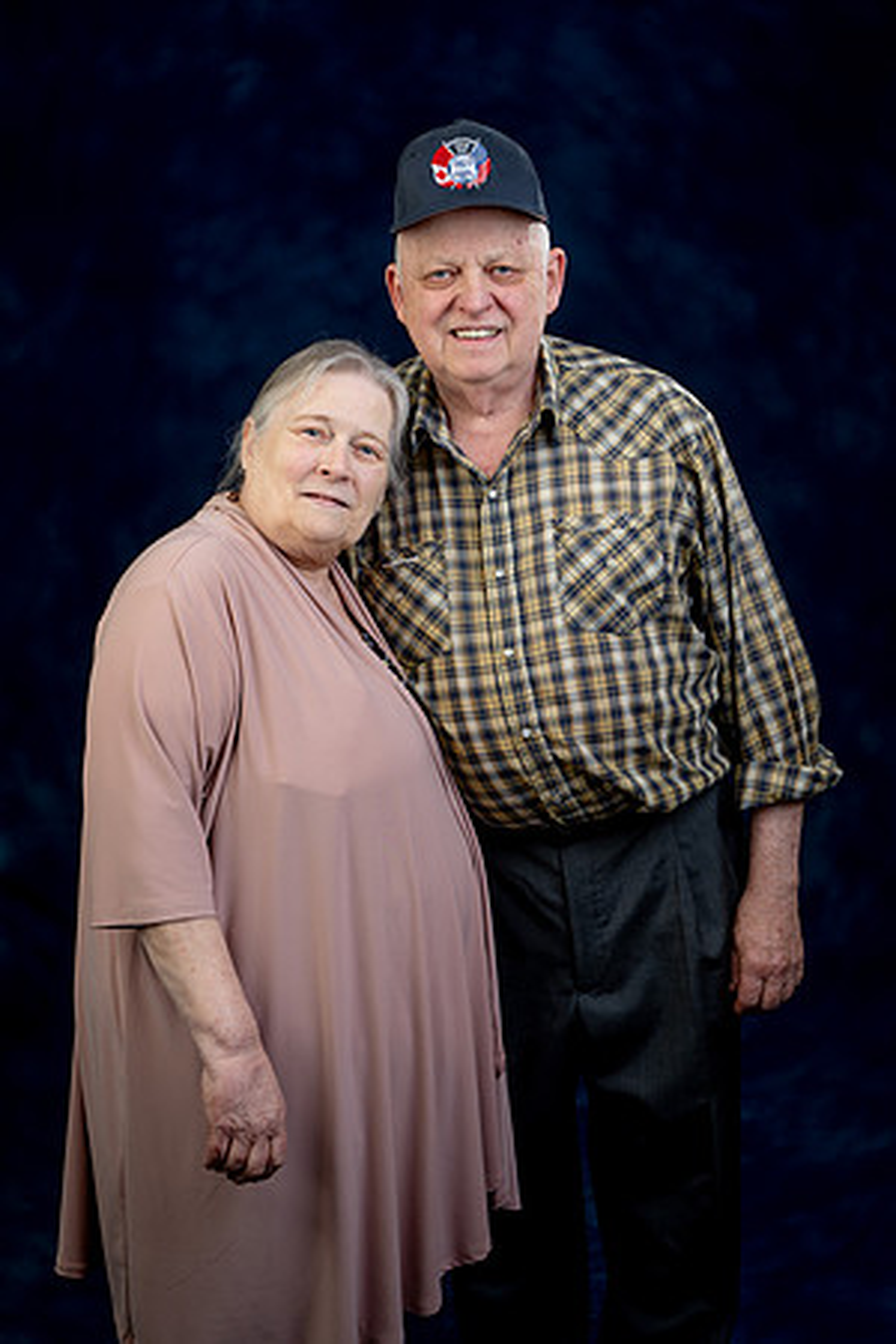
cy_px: 672
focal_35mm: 46
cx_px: 448
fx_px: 1717
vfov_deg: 42.7
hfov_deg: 29.2
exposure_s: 1/200
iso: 200
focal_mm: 46
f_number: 4.5
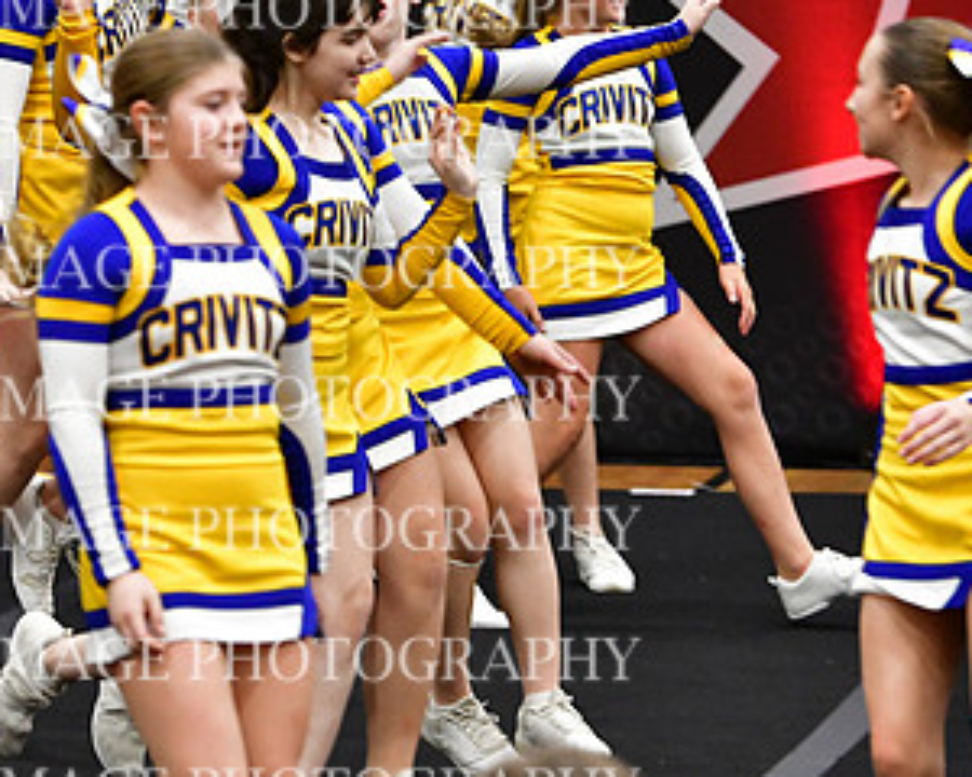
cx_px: 172
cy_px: 202
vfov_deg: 4.2
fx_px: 10558
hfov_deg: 5.3
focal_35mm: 367
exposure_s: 1/500
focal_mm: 135
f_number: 3.5
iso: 5000
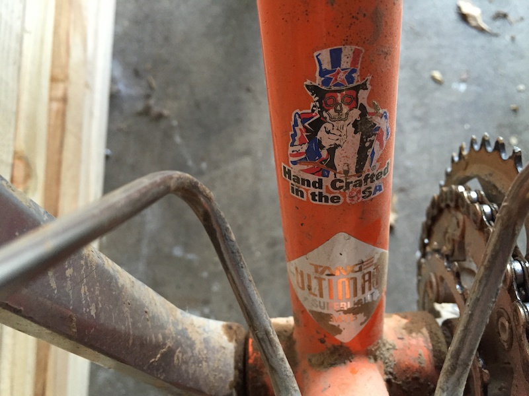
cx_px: 264
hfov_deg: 61.7
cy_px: 198
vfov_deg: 48.2
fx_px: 443
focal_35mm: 29
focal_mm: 4.15
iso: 250
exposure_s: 1/30
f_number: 2.2
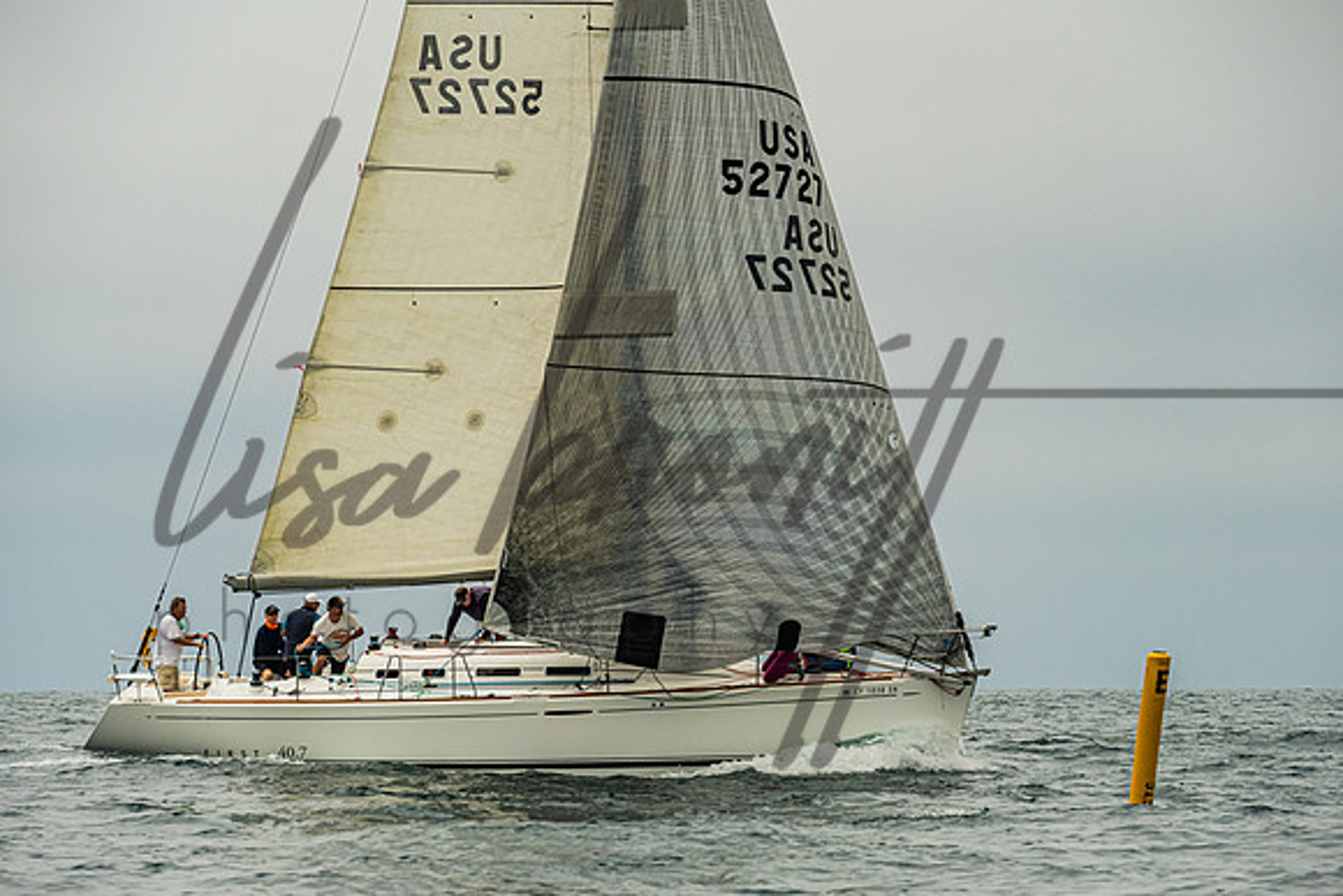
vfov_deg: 7.8
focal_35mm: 177
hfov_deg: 11.6
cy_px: 504
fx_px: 6587
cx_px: 649
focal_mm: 150
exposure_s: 1/2500
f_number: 6.3
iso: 400
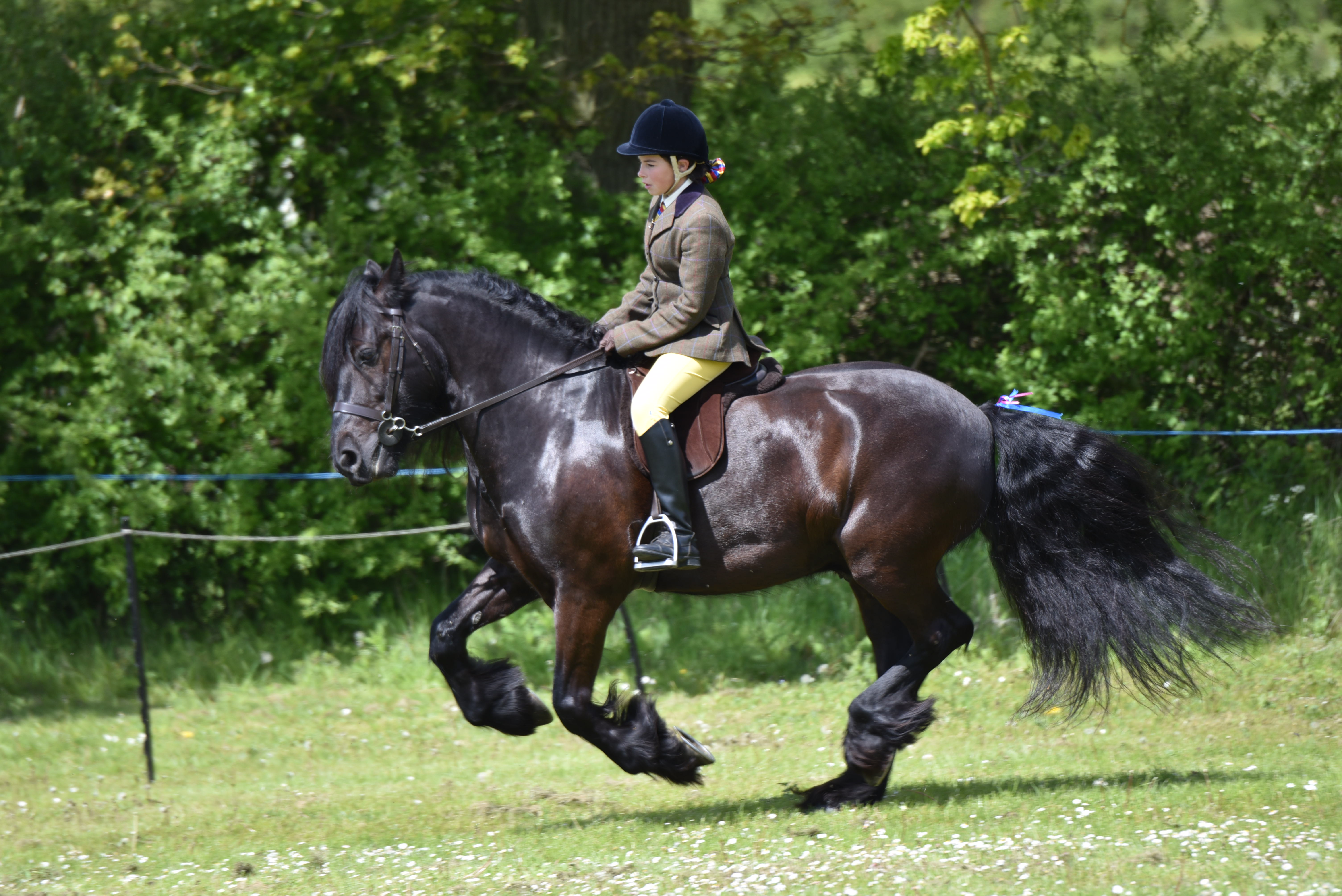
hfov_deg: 5.2
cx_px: 671
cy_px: 448
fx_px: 14916
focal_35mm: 400
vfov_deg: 3.4
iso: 200
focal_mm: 400
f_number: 5.6
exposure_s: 1/400
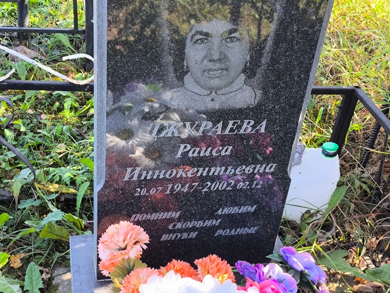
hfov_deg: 38.2
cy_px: 146
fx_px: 564
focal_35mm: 50
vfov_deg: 29.1
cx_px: 195
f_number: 1.7
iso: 50
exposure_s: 1/137
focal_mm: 4.71
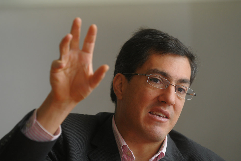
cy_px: 80
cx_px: 120
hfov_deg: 10.6
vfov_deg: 7.0
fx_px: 1305
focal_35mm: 195
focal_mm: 130
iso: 800
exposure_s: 1/250
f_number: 2.8
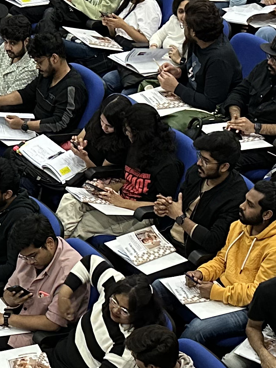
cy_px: 317
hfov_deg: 13.4
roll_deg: -4.9
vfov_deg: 17.7
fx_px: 1169
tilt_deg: -32.7
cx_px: 42
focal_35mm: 110
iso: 500
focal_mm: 6.86
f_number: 1.78
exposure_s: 1/50
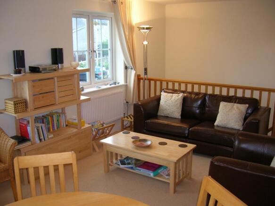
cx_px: 138
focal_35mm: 34
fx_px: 270
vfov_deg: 41.8
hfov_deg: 54.0
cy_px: 103
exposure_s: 1/30
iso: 50
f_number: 2.9
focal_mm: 5.7
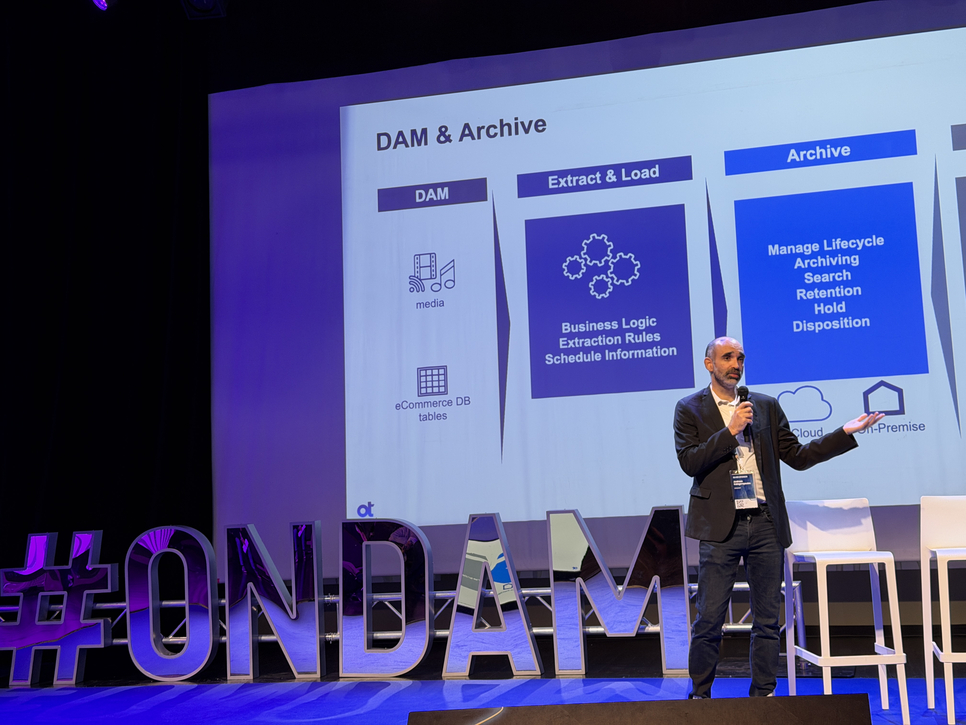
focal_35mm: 48
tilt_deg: +5.5
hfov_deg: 39.7
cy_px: 362
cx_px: 483
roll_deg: +3.2
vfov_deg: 30.3
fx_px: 1339
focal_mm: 6.76
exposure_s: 1/50
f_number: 1.78
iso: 100
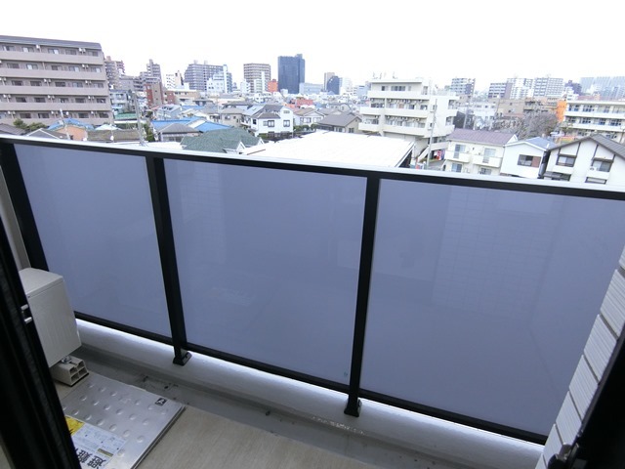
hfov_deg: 84.7
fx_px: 343
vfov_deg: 68.7
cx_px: 312
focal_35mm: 19
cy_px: 234
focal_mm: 4.06
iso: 400
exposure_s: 1/60
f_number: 6.9
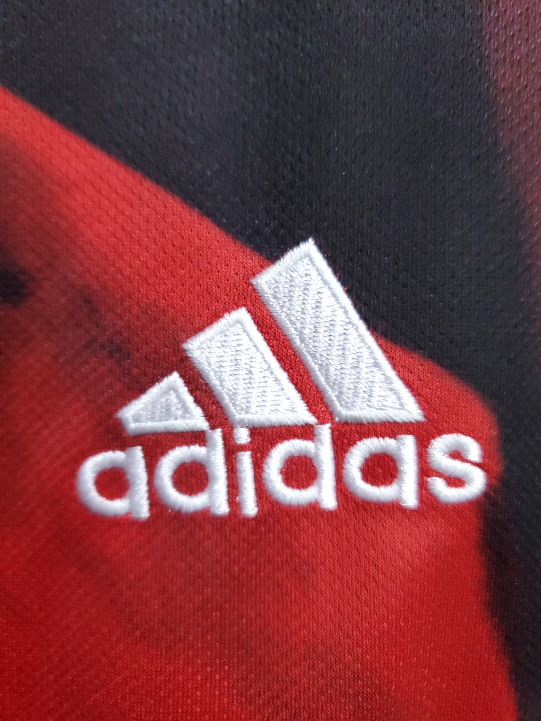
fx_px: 542
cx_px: 270
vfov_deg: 67.3
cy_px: 360
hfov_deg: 53.1
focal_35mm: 26
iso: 200
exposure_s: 1/8
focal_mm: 4.3
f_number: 1.5
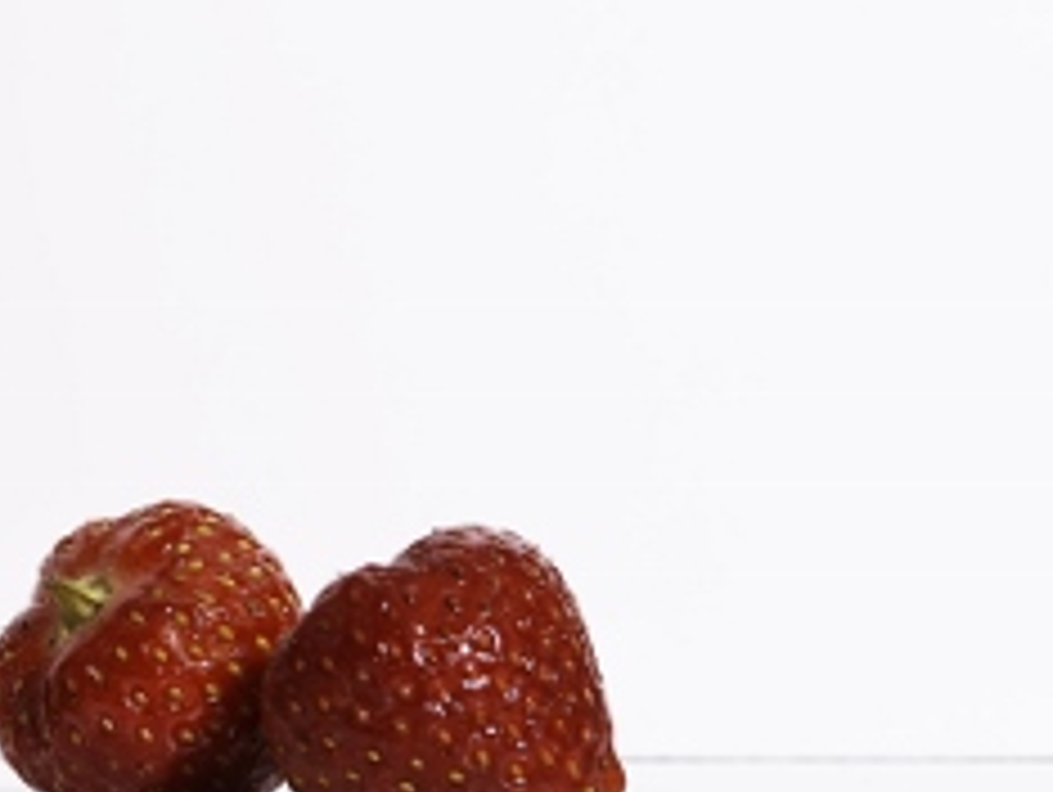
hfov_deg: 3.5
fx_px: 17022
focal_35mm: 559
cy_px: 63
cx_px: -670
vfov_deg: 2.7
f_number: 9
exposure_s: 1/640
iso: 100
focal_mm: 170
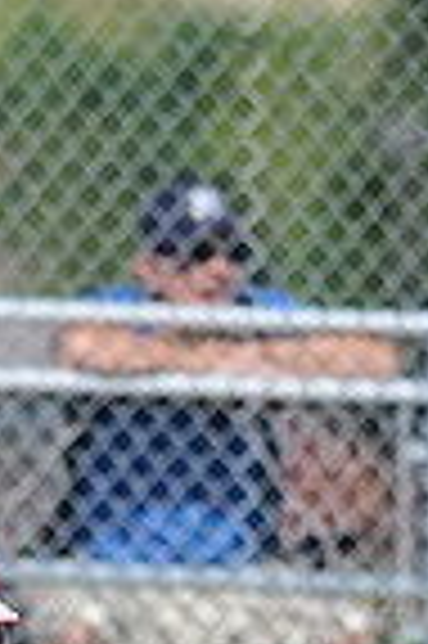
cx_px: -74
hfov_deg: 1.0
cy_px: 928
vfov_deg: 1.5
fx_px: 25365
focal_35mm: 1419
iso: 200
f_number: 4
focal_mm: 300
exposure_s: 1/1600
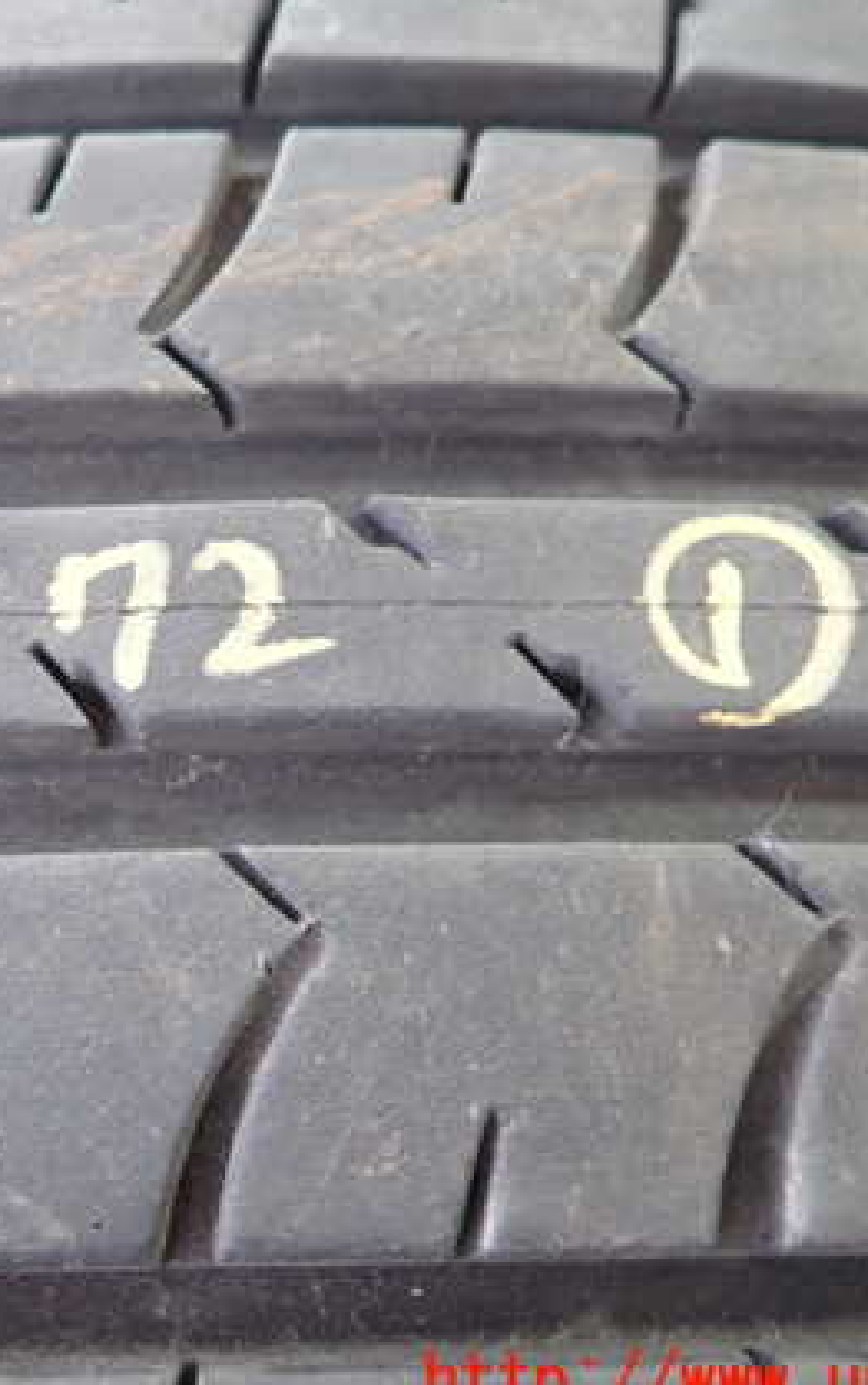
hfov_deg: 32.8
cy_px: 679
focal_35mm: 38
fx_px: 1435
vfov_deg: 51.5
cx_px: 179
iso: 250
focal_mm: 4.5
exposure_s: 1/30
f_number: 2
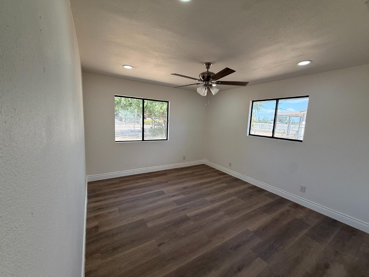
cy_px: 138
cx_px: 184
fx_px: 149
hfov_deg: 102.1
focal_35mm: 14
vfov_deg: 85.7
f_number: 2.2
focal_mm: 2.22
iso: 64
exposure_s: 1/218
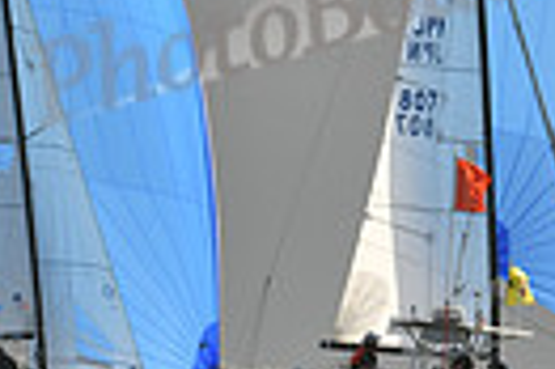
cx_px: 852
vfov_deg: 1.5
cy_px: 176
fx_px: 13657
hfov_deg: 2.3
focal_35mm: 887
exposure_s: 1/1600
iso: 320
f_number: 7.1
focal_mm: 200
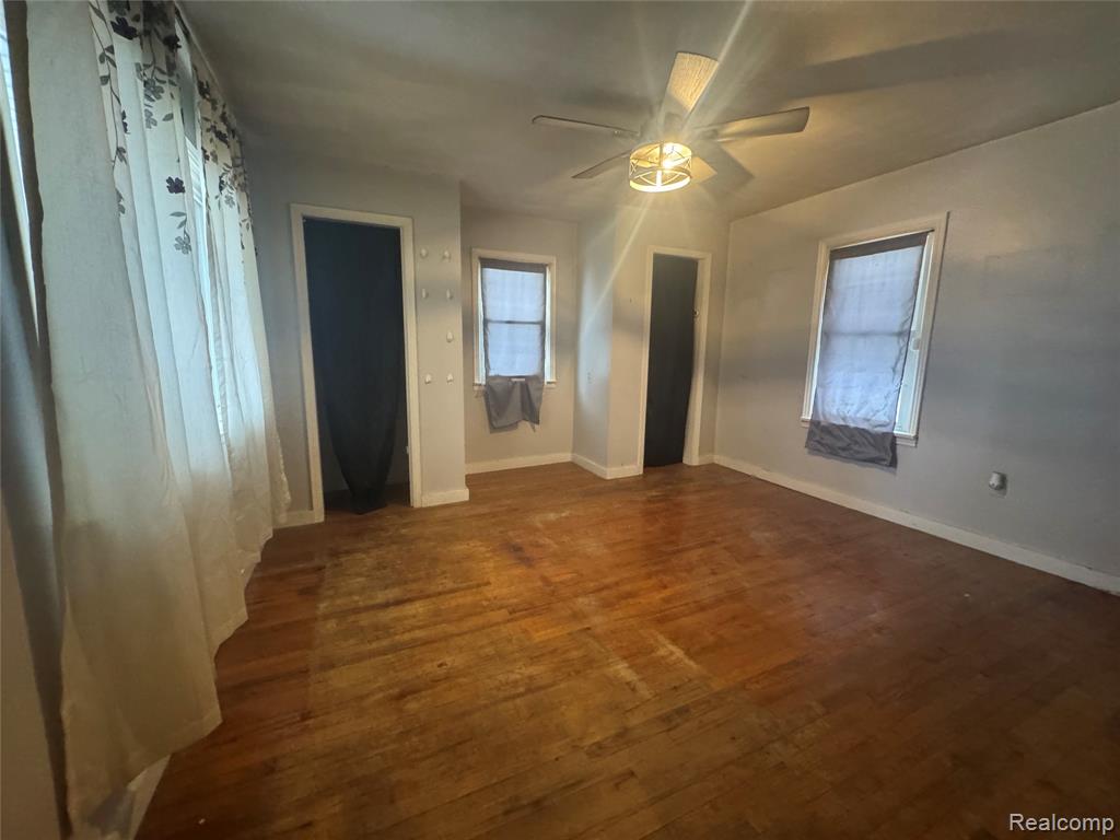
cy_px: 420
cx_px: 560
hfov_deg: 102.1
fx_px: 453
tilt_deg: -10.0
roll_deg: -1.7
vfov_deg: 85.7
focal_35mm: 14
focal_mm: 2.22
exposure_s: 1/40
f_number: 2.2
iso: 1000
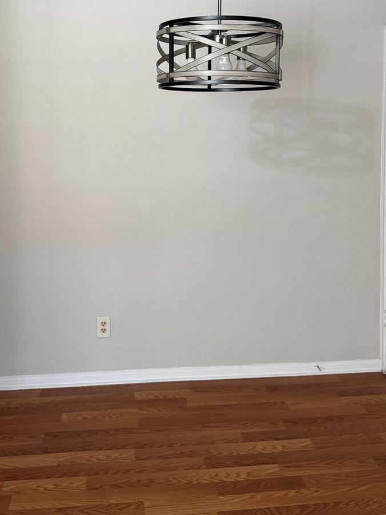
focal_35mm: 41
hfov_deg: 35.1
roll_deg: +1.1
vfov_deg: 44.9
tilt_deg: -1.2
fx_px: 610
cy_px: 158
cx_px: 187
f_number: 1.78
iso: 250
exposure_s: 1/60
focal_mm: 6.76
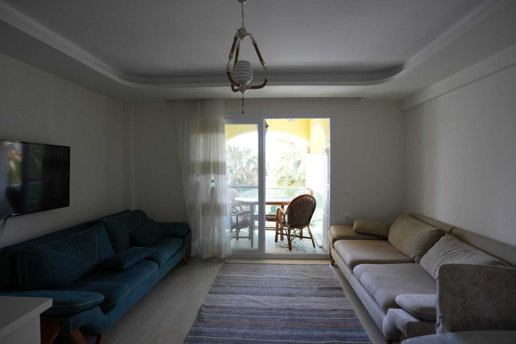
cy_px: 172
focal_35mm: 17
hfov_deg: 93.3
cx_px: 258
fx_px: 244
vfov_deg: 70.4
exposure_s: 1/160
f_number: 4
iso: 320
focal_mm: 17
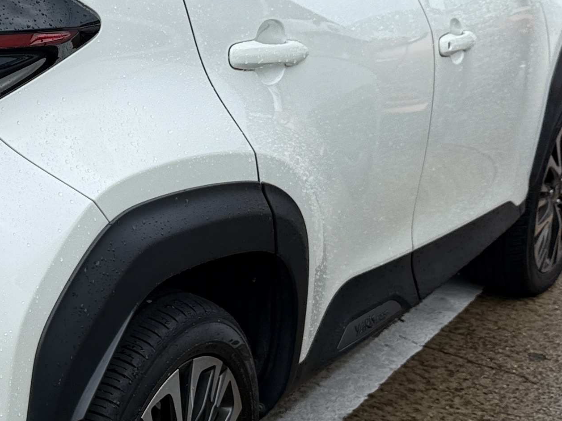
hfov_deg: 23.2
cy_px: 125
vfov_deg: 19.1
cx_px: -116
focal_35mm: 77
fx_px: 1250
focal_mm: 6.76
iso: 80
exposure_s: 1/3145
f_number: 1.78
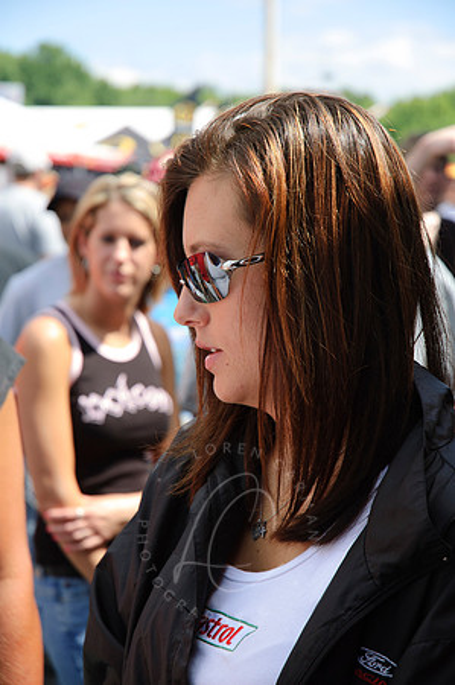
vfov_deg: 19.5
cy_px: 342
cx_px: 228
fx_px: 1995
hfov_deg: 13.0
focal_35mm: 105
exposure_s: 1/500
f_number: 4.5
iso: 200
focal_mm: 70
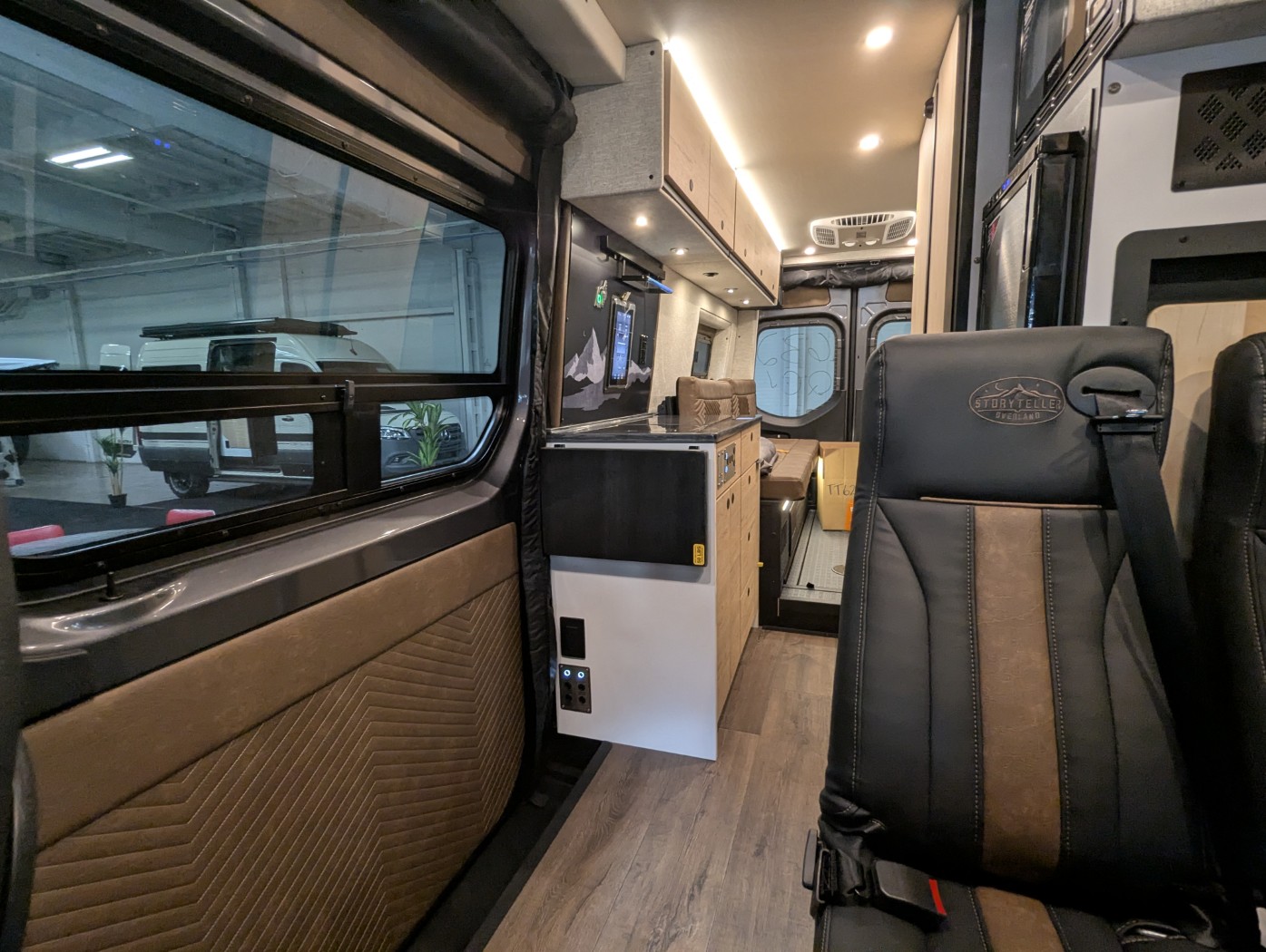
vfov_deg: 78.2
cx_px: 633
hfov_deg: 94.4
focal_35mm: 16
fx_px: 586
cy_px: 476
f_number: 2.2
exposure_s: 1/24.9
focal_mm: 2.35
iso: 186
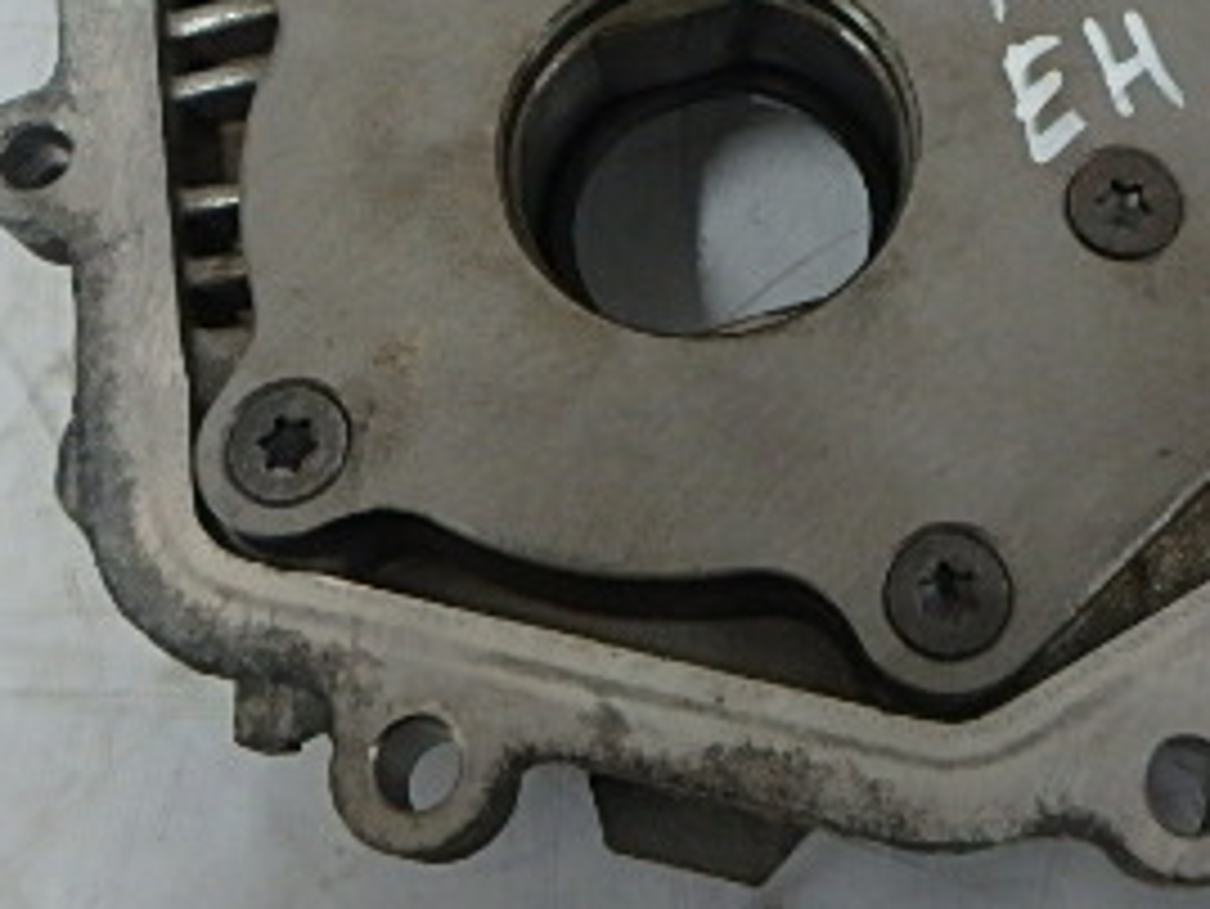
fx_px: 1749
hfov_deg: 37.5
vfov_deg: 28.2
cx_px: 855
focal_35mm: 50
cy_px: 122
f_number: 3.5
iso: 500
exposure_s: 1/30
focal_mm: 3.7
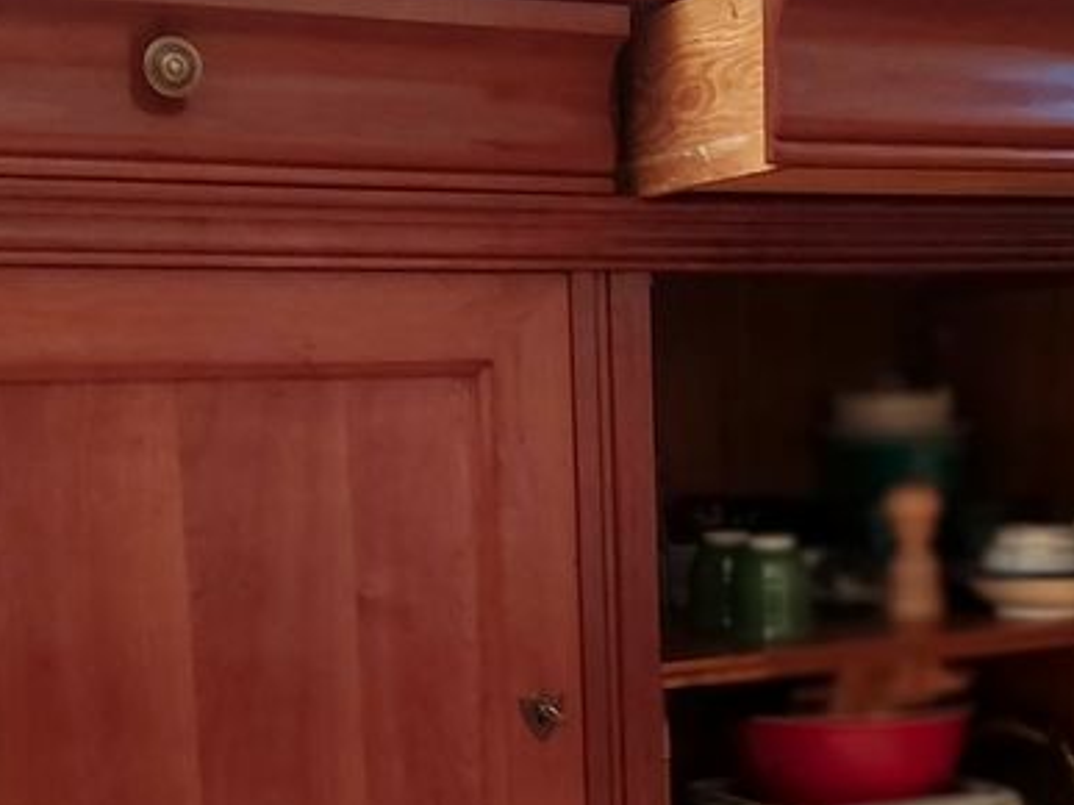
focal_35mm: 62
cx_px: 660
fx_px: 1923
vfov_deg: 23.3
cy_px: 641
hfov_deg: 31.1
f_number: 1.8
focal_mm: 5.23
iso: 400
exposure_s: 1/25
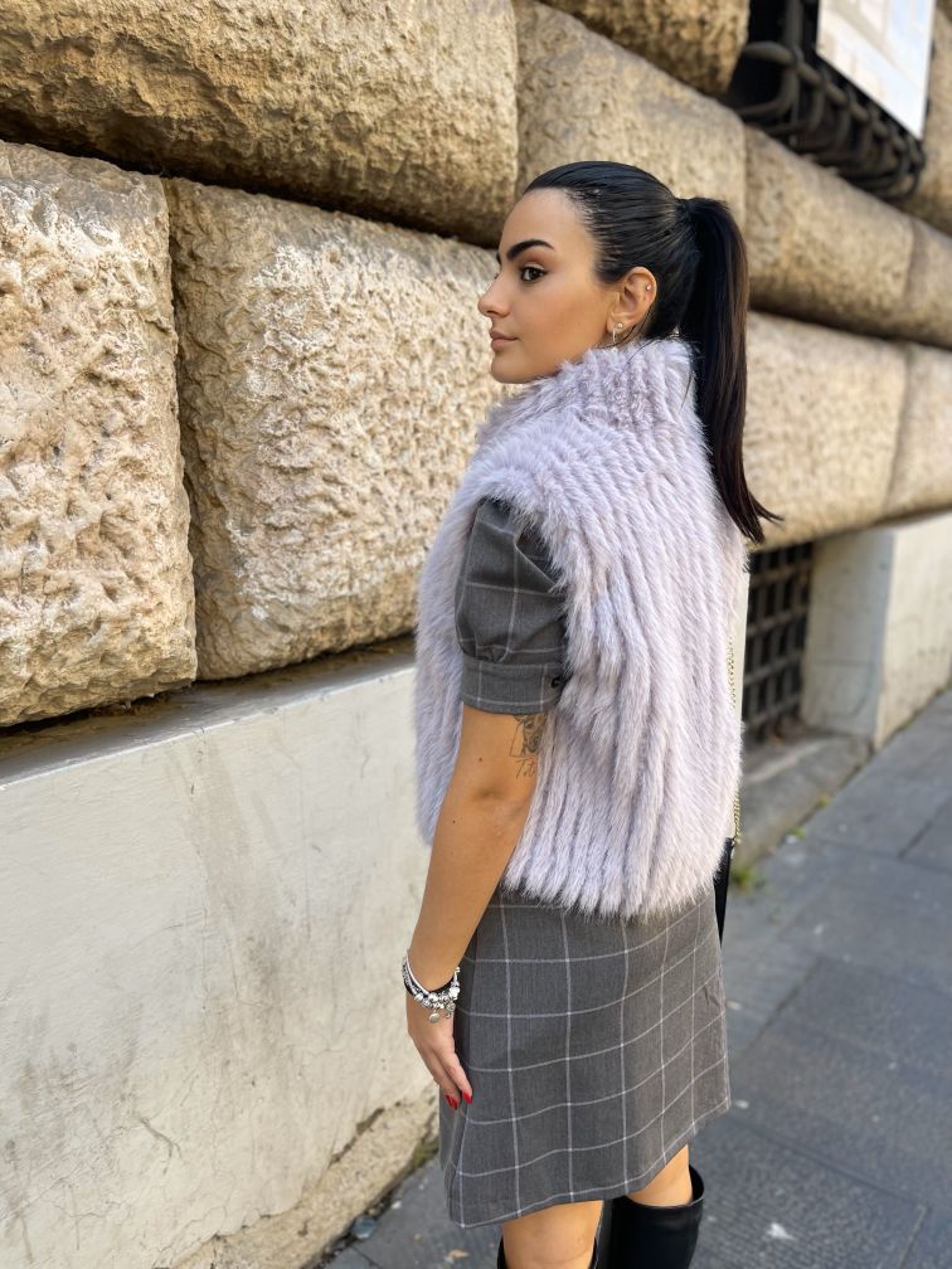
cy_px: 634
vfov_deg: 67.3
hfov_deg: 53.1
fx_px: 953
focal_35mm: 26
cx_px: 476
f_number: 1.6
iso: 32
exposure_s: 1/121
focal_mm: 5.1
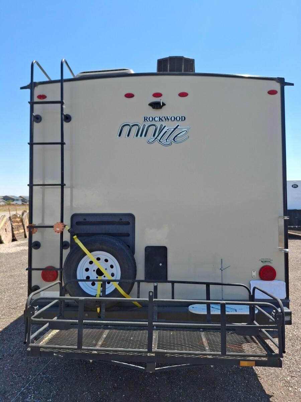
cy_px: 201
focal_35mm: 25
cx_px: 150
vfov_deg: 69.4
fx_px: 290
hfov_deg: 54.9
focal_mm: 4.69
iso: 32
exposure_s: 1/1307
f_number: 1.8
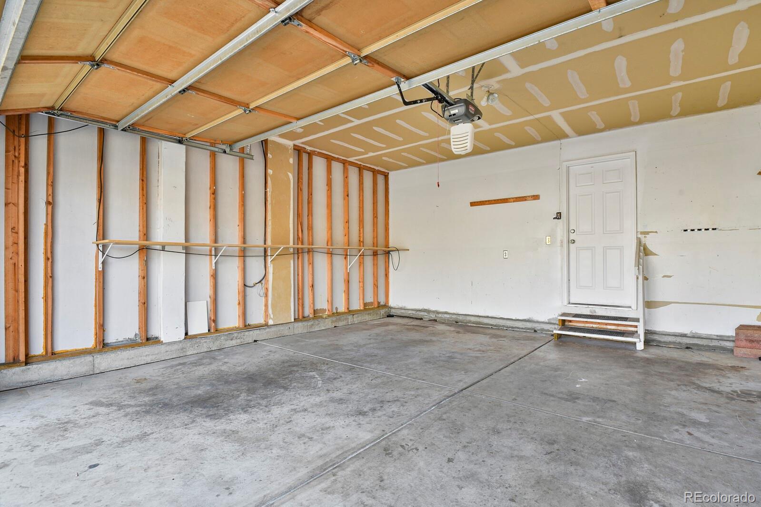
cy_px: 254
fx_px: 359
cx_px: 380
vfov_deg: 70.4
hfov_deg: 93.3
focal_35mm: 17
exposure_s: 1/6
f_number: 8
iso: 250
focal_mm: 17
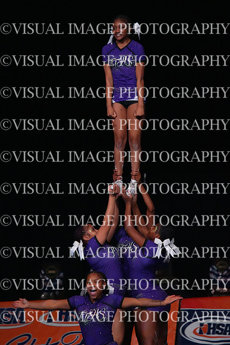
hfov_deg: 4.8
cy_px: 172
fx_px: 2729
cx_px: 115
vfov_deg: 7.2
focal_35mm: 285
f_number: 5.6
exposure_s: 1/1250
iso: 16000
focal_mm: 285
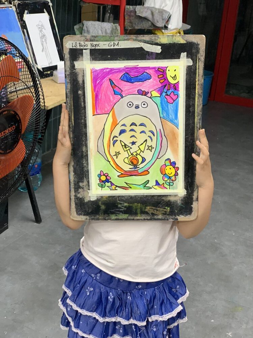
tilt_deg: -22.3
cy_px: 169
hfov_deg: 28.0
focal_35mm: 52
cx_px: 126
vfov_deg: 36.8
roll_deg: -4.6
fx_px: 507
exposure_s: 1/114
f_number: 2.4
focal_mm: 6
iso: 125
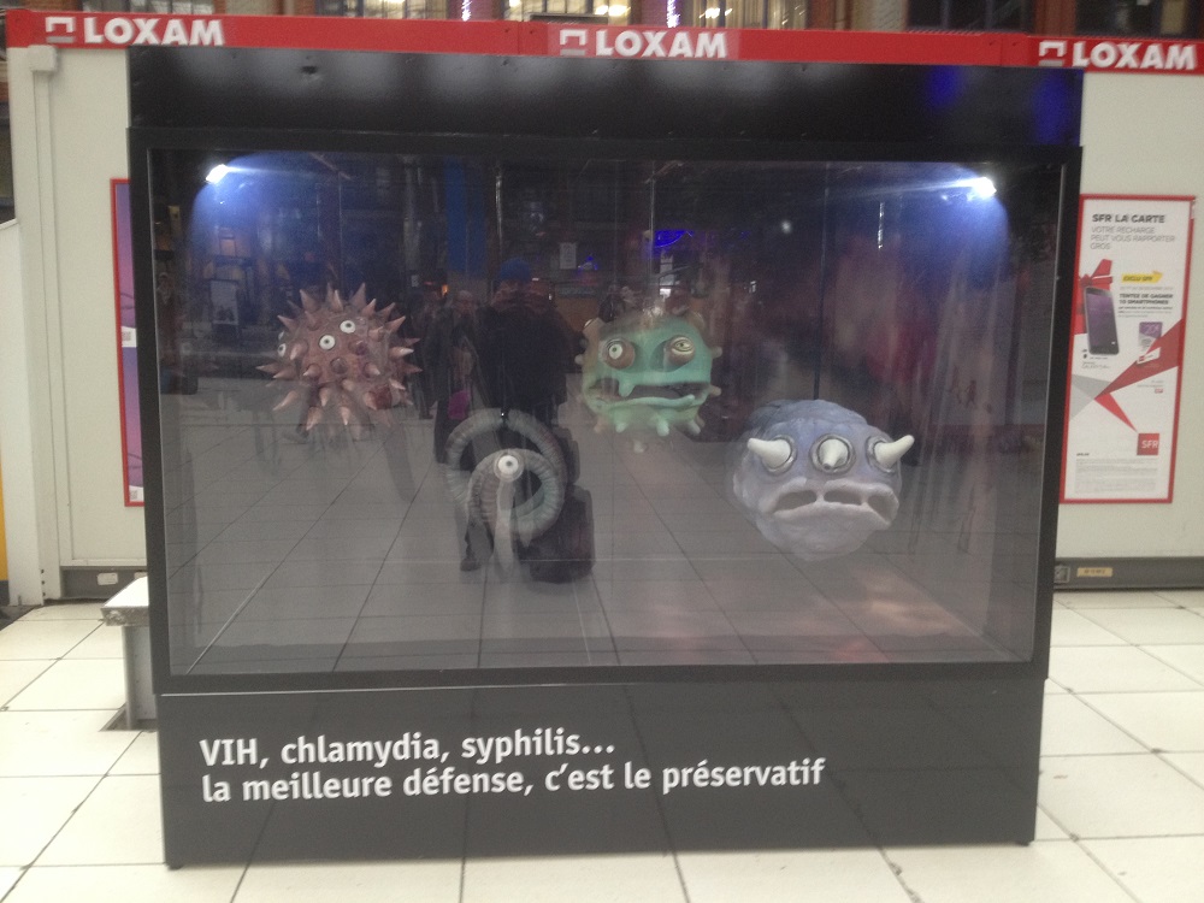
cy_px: 452
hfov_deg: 52.6
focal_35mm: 35
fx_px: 1217
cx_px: 602
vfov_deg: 40.7
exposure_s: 1/20
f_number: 2.4
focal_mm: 4.28
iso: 100
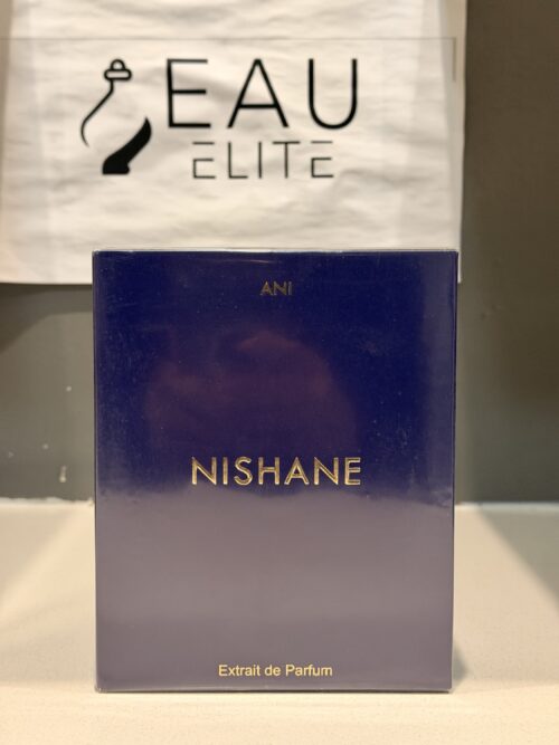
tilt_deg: -5.5
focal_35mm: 48
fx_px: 1034
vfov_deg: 39.7
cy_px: 372
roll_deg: -0.5
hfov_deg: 30.3
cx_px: 280
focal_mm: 6.76
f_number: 1.78
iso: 320
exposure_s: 1/33
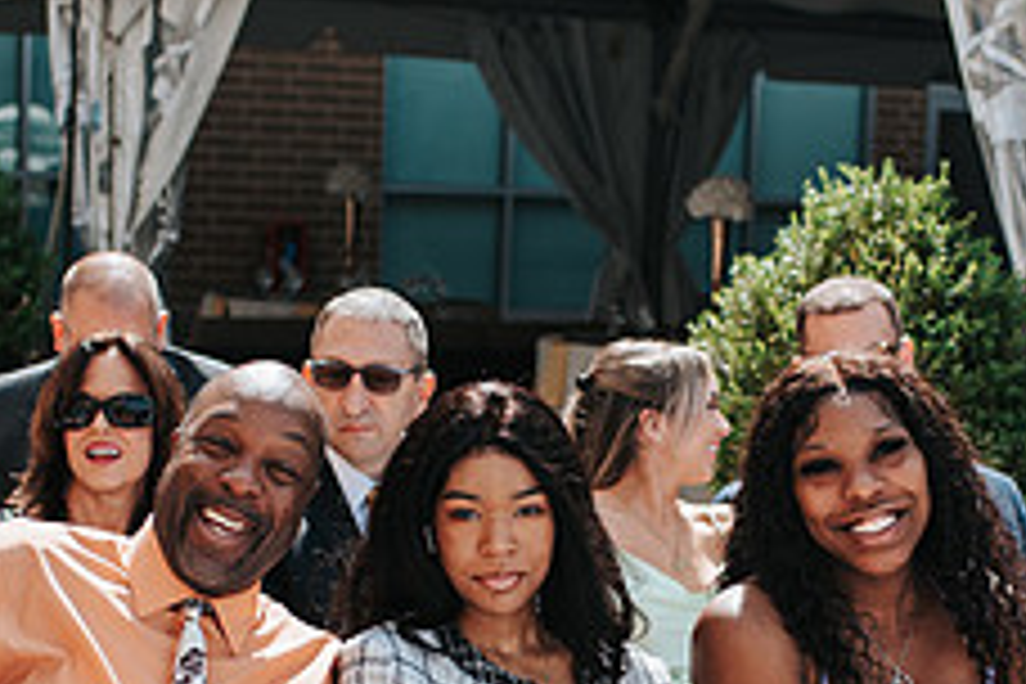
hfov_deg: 17.2
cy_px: 667
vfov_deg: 11.4
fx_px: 3391
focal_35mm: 119
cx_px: 554
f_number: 3.2
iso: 100
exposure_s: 1/1600
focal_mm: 35
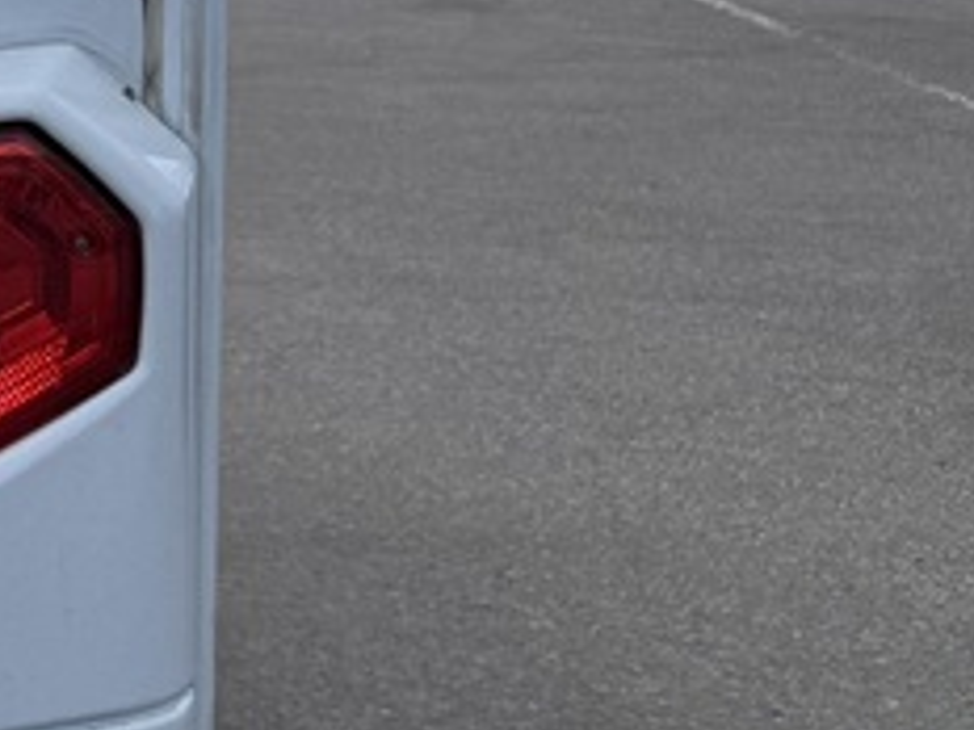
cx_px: -1818
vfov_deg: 9.7
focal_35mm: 149
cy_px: -382
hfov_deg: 10.2
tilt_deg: +0.0
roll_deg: -1.3
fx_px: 4192
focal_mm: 6.76
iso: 100
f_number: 1.78
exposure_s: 1/3584
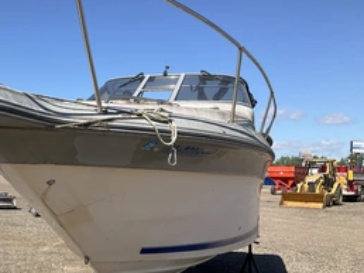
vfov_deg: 31.9
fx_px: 473
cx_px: 85
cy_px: 180
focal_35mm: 45
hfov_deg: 40.7
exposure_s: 1/1786
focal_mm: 3
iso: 25
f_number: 1.8
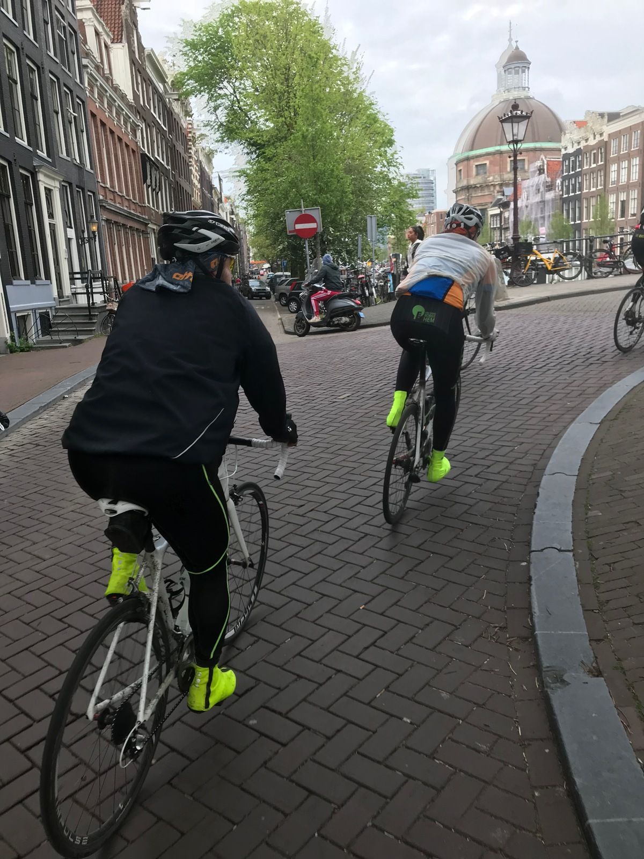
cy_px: 430
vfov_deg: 63.4
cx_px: 322
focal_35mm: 28
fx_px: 695
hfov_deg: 49.7
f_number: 1.8
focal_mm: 3.99
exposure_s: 1/309
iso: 20
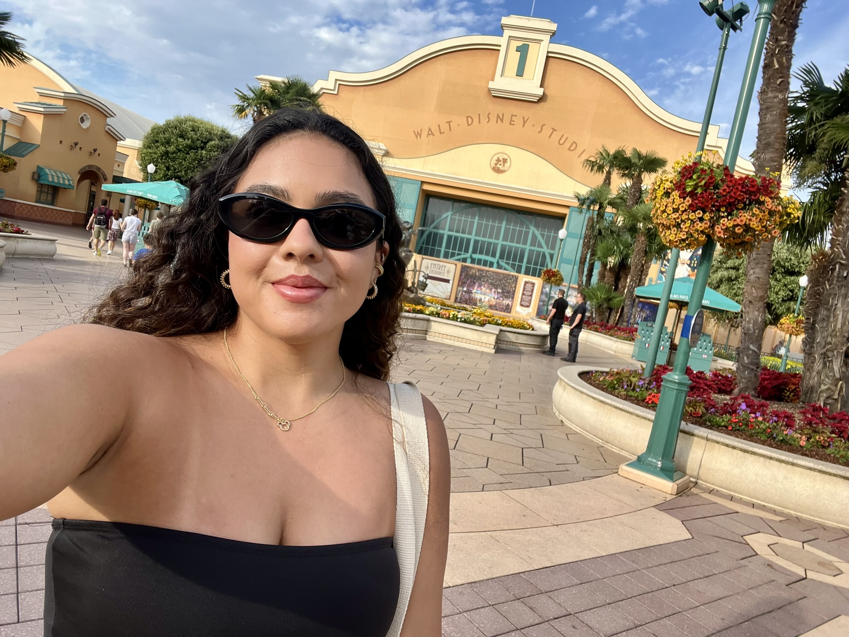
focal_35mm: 23
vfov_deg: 58.9
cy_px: 318
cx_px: 424
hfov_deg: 73.9
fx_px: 564
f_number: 2.2
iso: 32
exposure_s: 1/347
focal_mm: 2.71
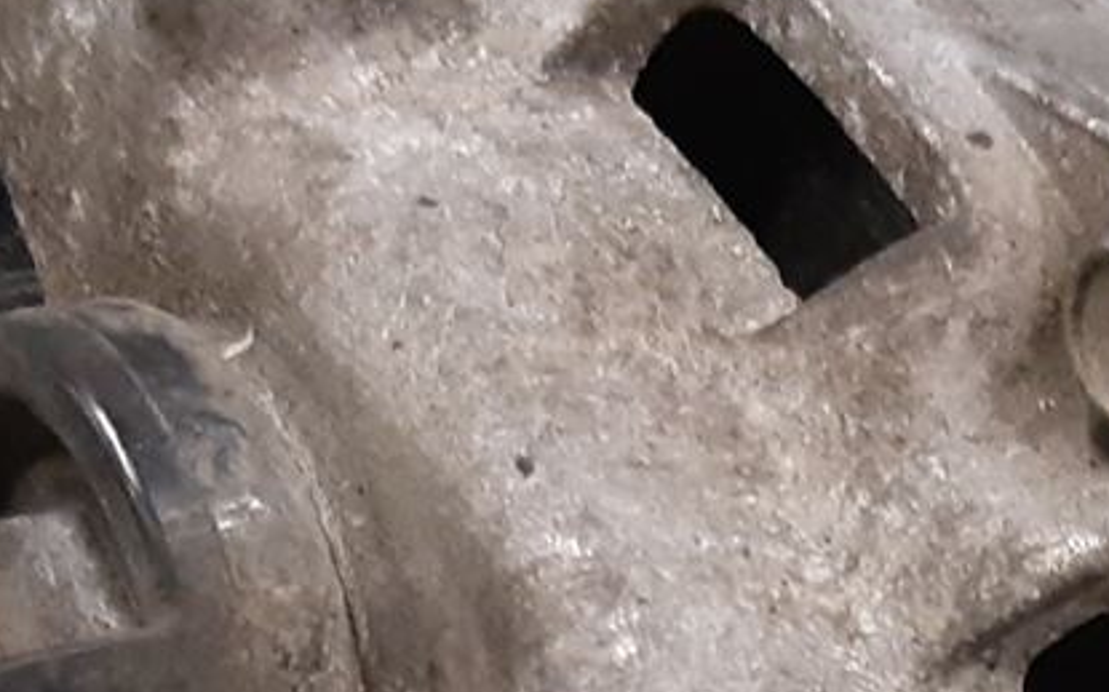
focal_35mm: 136
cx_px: 1315
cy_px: 1248
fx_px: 4109
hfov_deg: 14.9
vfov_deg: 9.2
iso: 200
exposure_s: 1/50
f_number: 1.7
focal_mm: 3.93
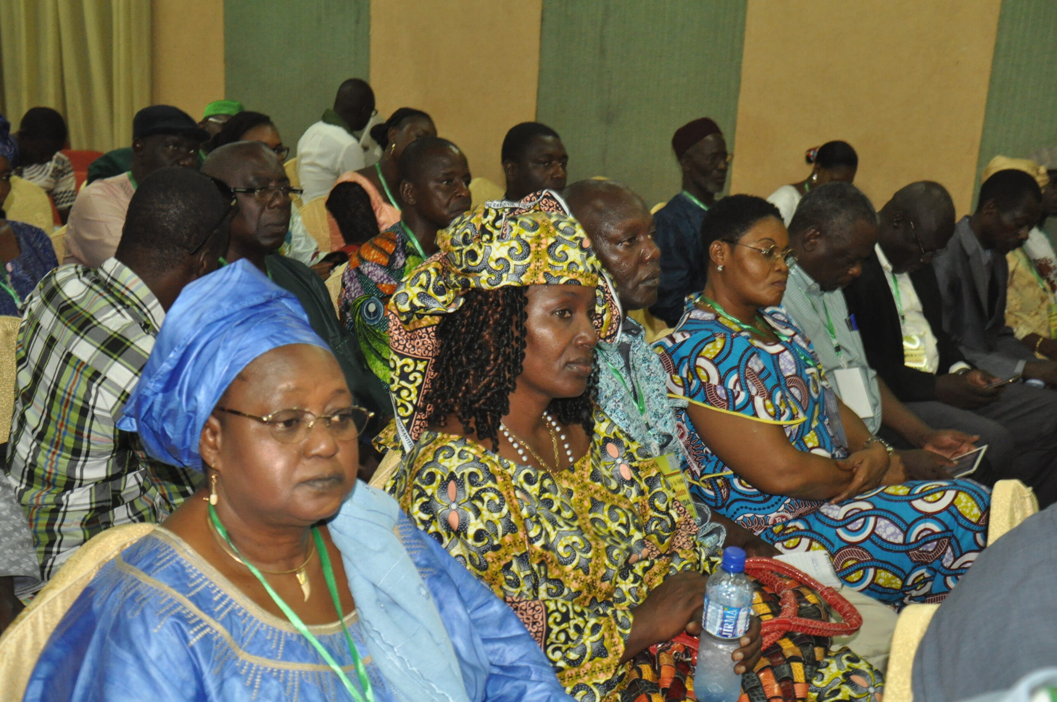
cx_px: 528
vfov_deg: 32.9
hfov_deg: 48.0
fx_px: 1188
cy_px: 351
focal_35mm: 40
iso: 1600
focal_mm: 27
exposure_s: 1/60
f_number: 5
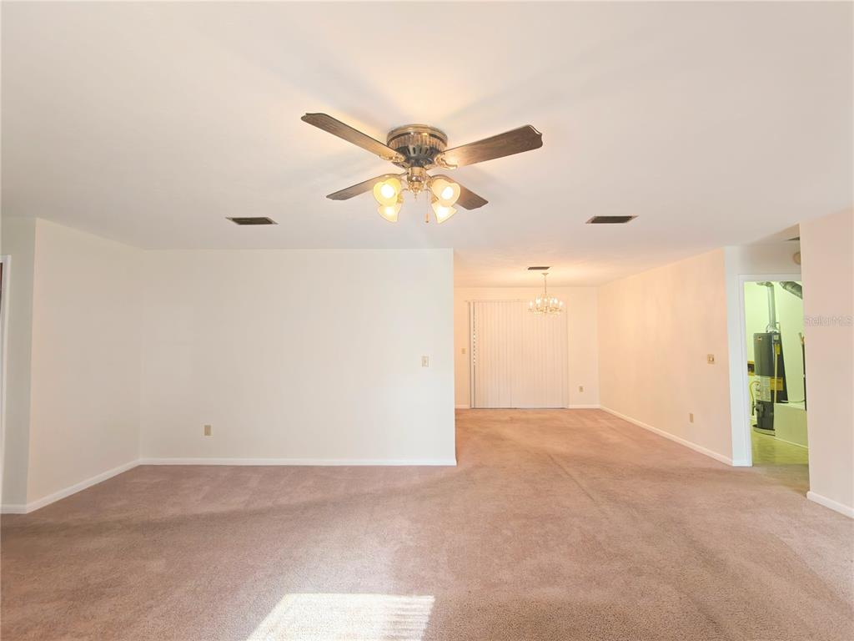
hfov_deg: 98.2
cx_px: 427
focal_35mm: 15
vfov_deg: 81.7
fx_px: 370
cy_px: 320
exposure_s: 1/120
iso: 320
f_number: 2
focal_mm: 2.3
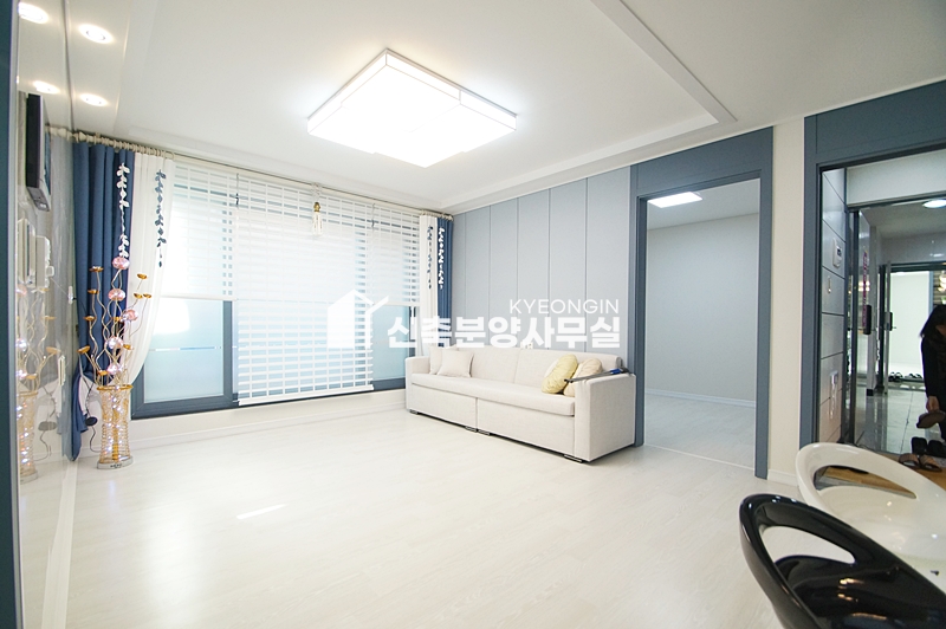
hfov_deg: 100.4
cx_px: 473
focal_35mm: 15
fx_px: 394
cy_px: 314
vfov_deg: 77.2
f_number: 4
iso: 800
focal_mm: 10
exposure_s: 1/200
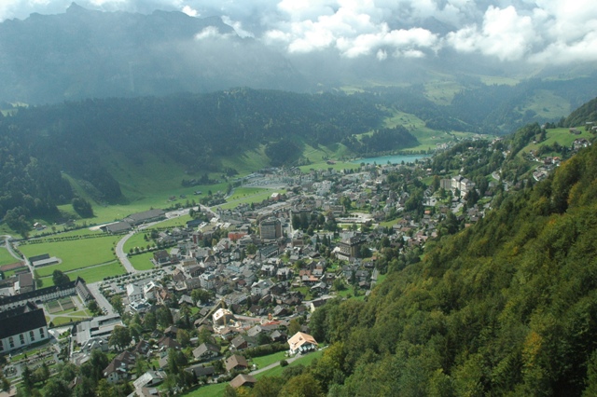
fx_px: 447
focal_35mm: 27
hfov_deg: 67.4
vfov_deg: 47.9
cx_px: 298
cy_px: 198
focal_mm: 18
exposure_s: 1/640
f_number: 13
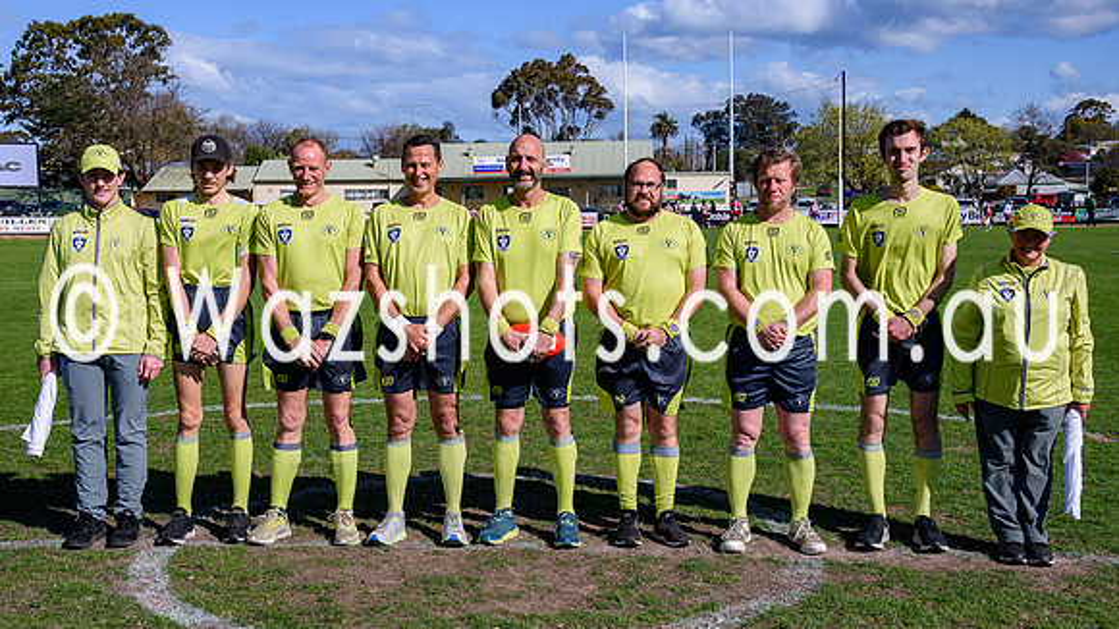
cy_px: 309
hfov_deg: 41.1
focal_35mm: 50
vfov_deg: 23.8
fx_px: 1491
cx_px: 543
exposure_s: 1/400
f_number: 8
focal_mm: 31
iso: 100
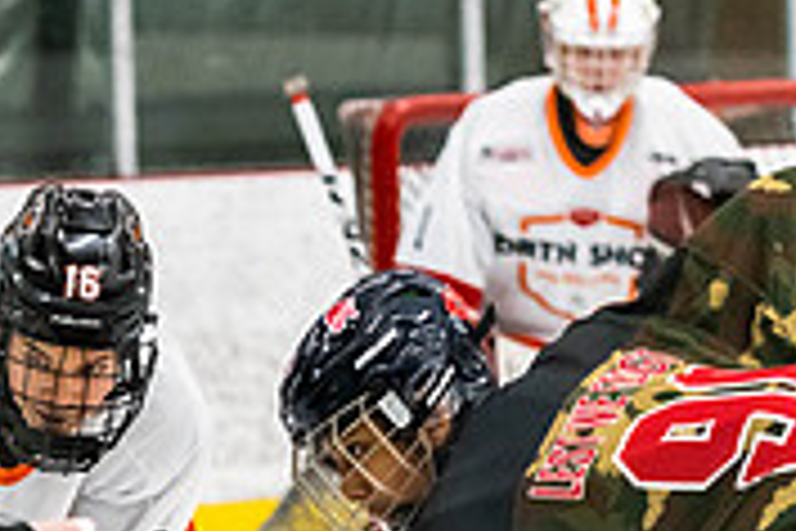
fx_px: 8490
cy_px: 675
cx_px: 43
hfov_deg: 5.4
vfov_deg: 3.6
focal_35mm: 384
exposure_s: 1/640
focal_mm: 100
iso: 2000
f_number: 2.8
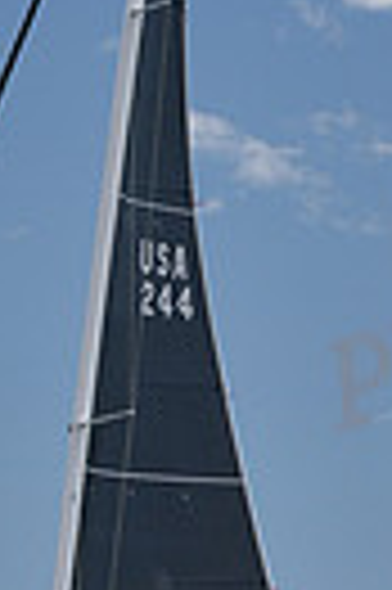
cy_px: 144
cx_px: 97
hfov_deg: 4.4
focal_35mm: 310
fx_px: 5076
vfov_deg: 6.6
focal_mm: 70
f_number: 6.3
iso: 320
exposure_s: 1/800
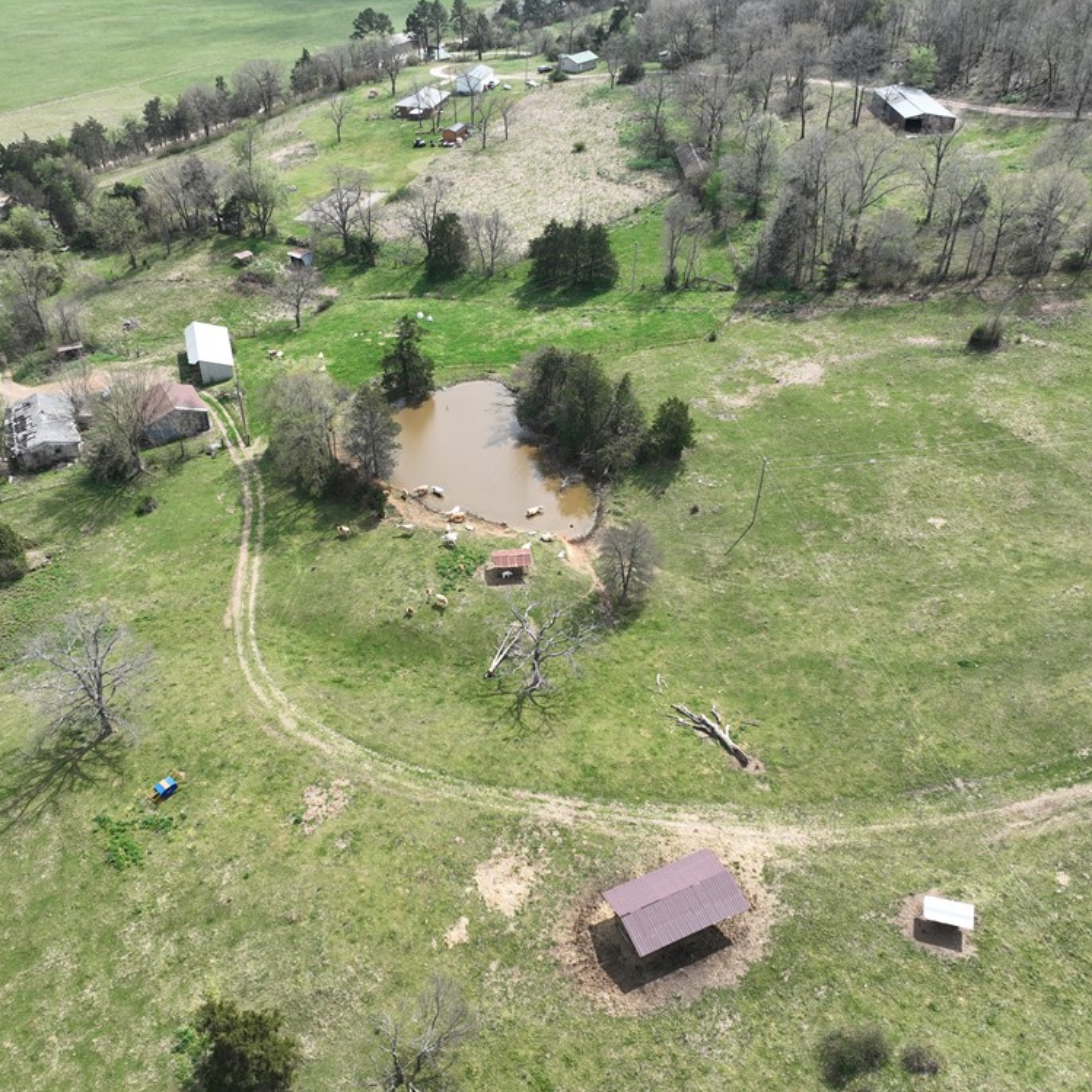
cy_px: 550
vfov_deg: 55.6
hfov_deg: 55.5
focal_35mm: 29
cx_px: 484
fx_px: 1035
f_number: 2.8
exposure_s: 1/1000
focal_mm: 12.29
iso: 100
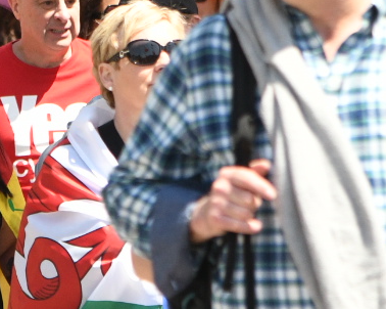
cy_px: -92
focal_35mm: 815
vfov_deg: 1.9
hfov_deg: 2.4
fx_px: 9306
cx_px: -90
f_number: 4.8
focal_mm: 135
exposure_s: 1/3200
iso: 1000
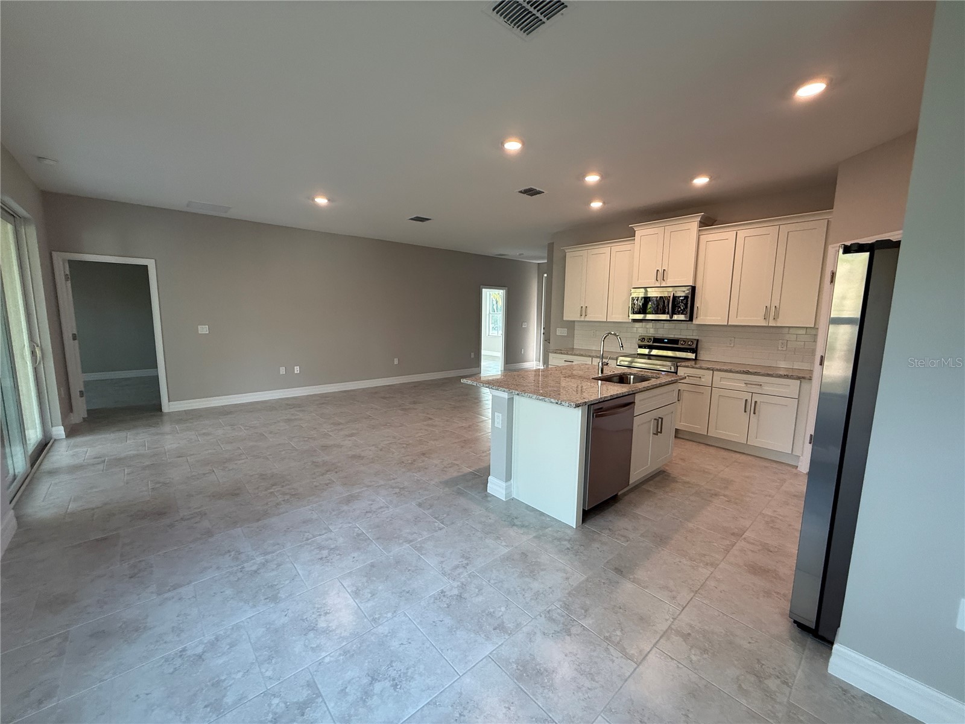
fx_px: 390
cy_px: 362
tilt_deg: -7.4
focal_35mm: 14
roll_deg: -1.1
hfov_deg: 102.1
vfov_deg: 85.7
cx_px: 482
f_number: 2.2
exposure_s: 1/120
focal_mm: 2.22
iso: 200
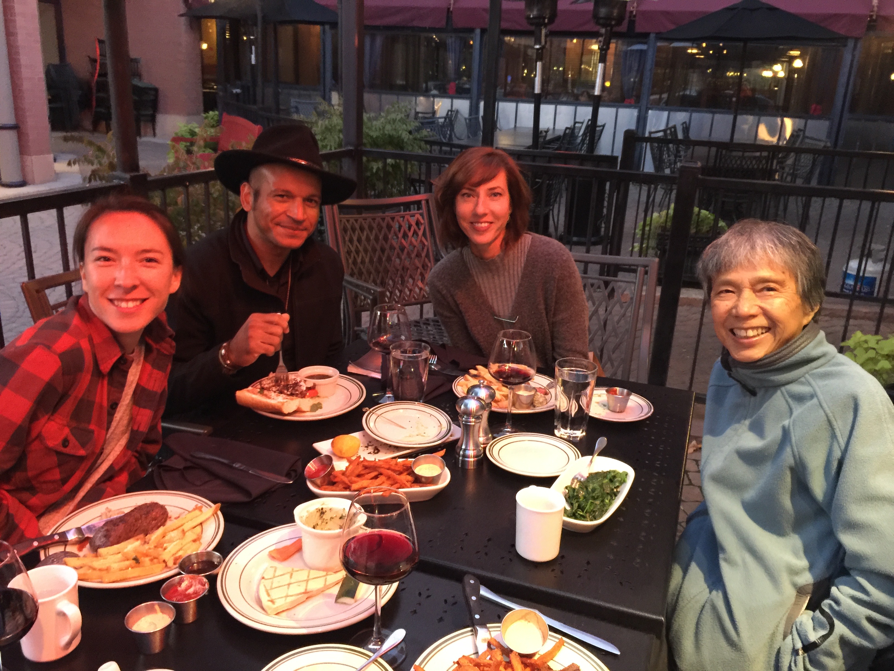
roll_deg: -3.6
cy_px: 336
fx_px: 749
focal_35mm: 29
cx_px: 447
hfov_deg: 61.7
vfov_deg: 48.2
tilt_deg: -17.9
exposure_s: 1/4
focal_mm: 4.15
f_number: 2.2
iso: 100
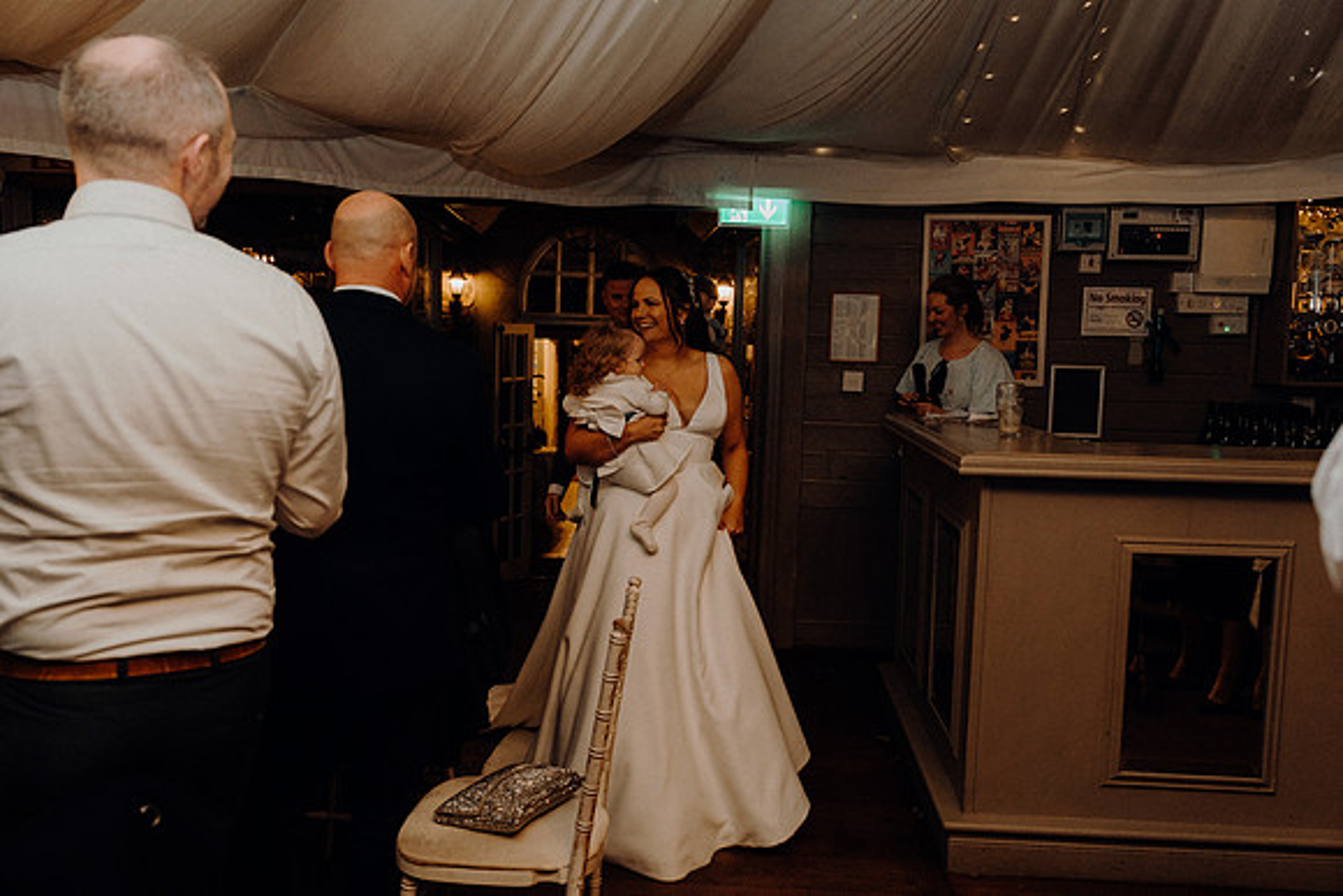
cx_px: 672
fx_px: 1119
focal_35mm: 30
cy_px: 448
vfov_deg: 43.6
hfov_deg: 61.9
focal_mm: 30
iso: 2500
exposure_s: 1/160
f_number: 3.5
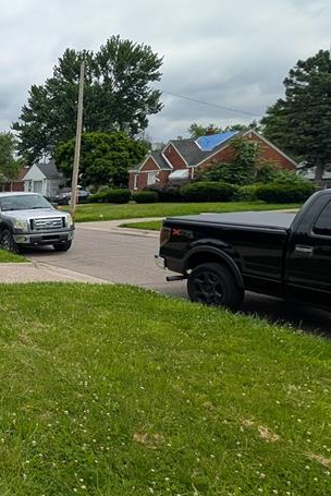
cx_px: -126
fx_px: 386
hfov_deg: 31.7
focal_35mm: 28
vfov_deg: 65.4
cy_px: 258
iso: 52
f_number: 1.7
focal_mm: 2.02
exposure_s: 1/2786
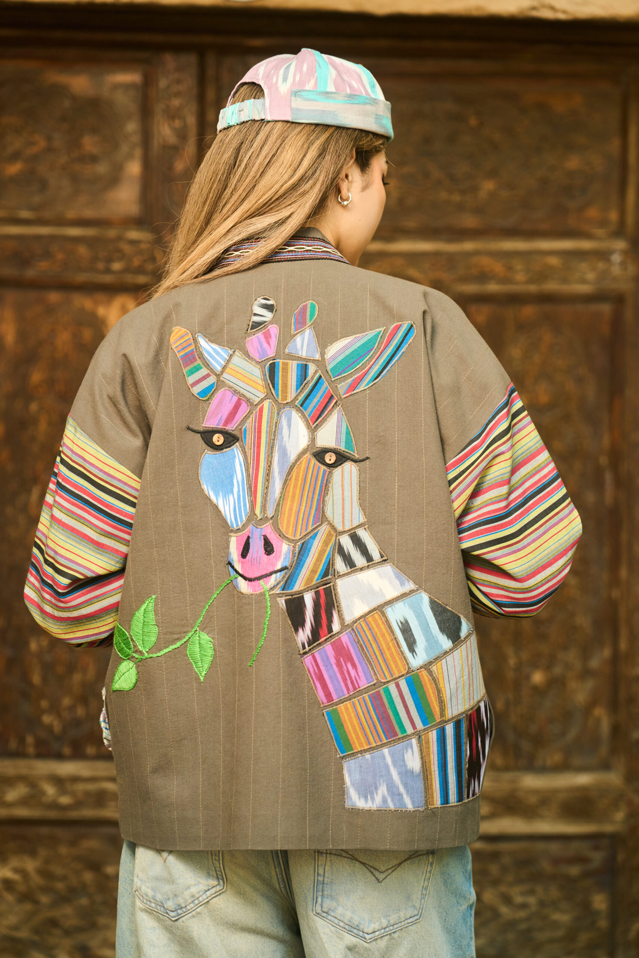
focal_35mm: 70
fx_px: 1863
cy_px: 479
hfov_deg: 19.5
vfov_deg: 28.8
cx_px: 320
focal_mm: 70
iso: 800
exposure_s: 1/160
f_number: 2.8
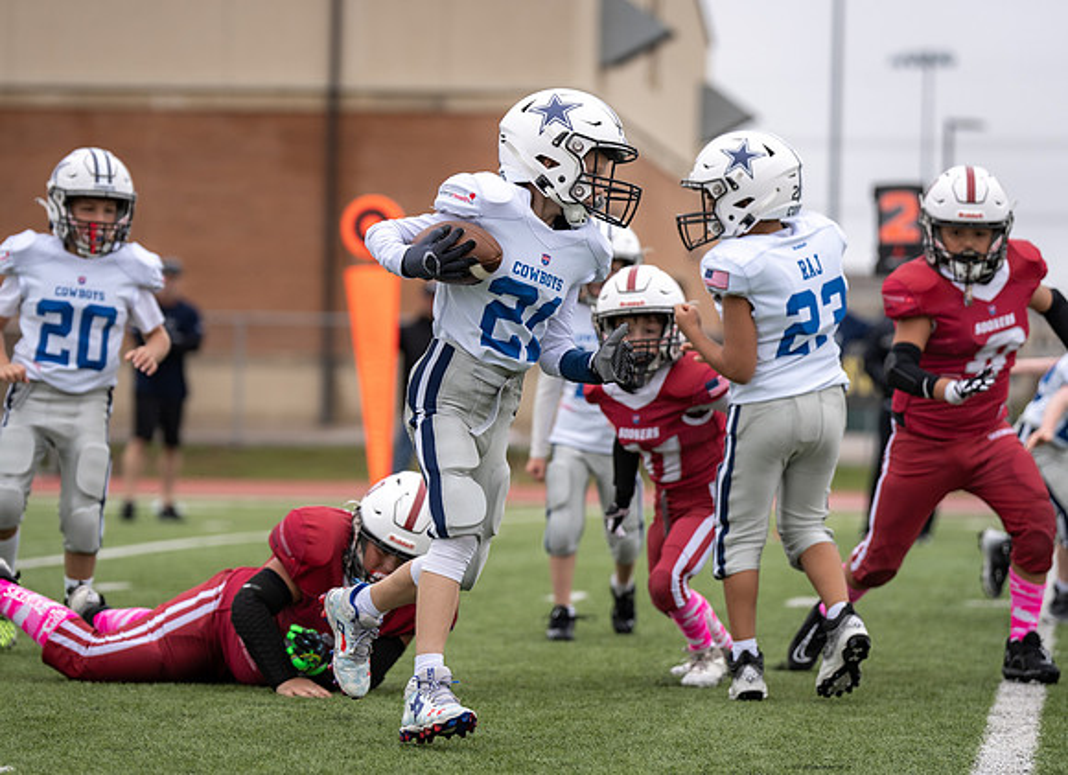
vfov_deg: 9.3
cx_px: 503
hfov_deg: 12.8
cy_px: 383
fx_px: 4759
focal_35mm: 156
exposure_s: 1/1250
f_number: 2.8
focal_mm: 123
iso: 200
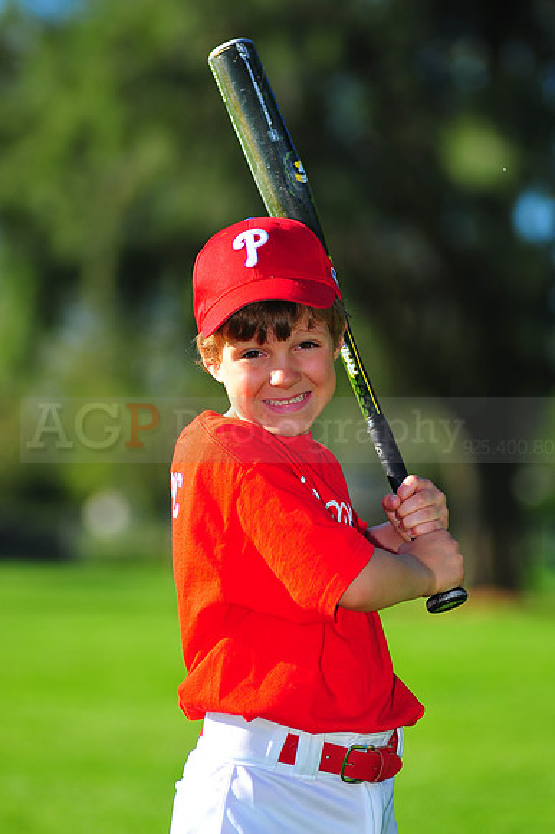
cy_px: 417
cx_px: 278
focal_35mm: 180
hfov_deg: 7.6
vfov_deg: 11.4
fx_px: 4167
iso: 200
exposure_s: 1/1000
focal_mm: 180
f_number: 4
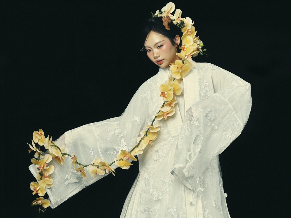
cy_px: 109
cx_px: 146
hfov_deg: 30.7
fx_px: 530
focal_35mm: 63
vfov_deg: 23.3
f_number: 11
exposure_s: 1/125
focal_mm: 80
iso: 640
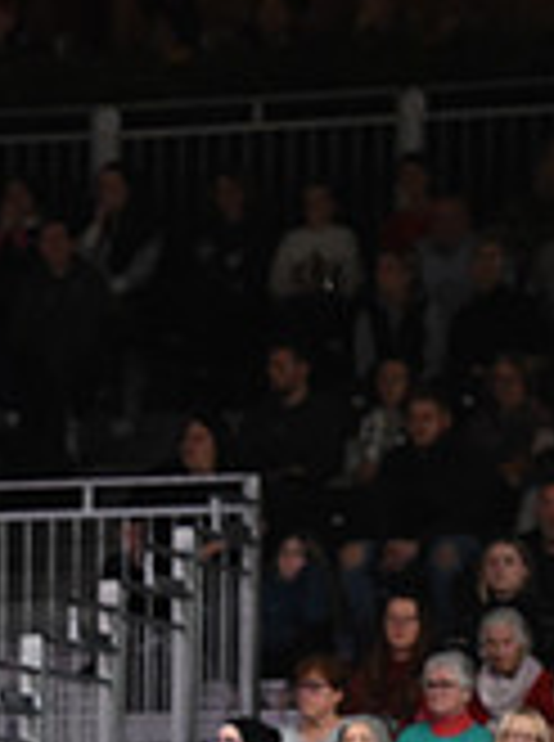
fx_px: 10518
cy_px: 863
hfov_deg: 3.0
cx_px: -649
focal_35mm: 491
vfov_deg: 4.0
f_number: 3.5
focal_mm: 145
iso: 5000
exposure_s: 1/800
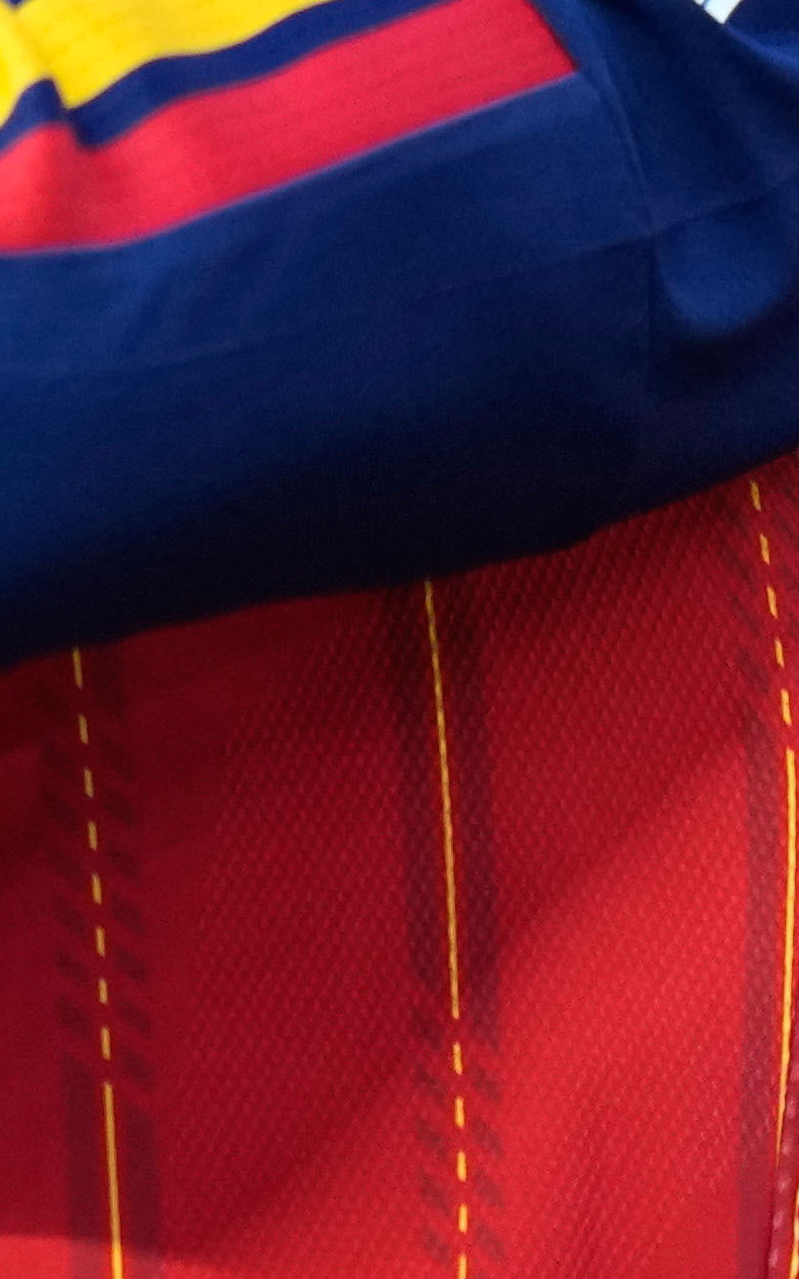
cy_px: -702
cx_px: -1472
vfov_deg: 0.8
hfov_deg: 0.5
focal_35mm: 2730
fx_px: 95136
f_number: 2.8
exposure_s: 1/3200
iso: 1250
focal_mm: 400
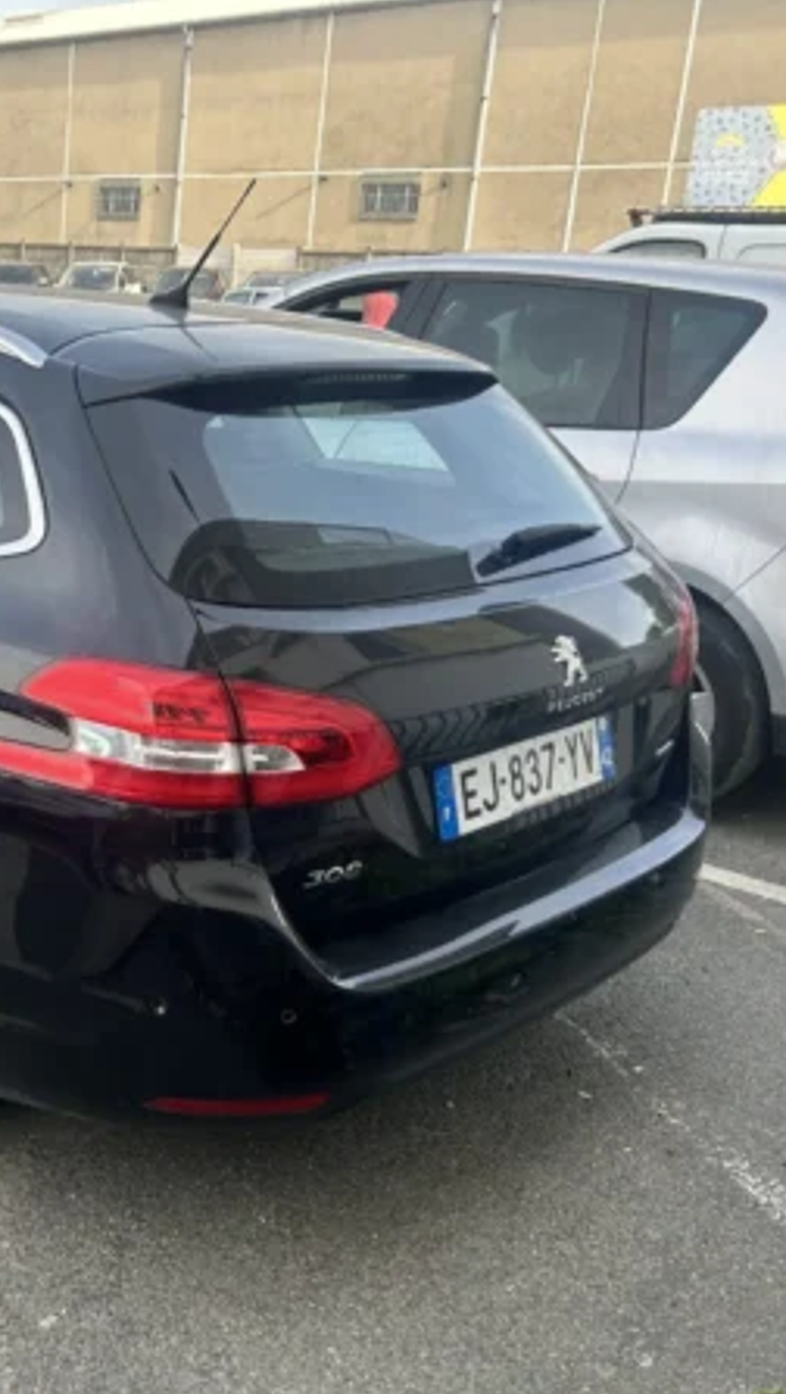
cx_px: 19
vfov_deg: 52.8
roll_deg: -3.9
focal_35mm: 38
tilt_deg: -14.0
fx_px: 1406
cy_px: 699
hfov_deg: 29.4
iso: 50
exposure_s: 1/544
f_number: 1.5
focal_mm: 5.7
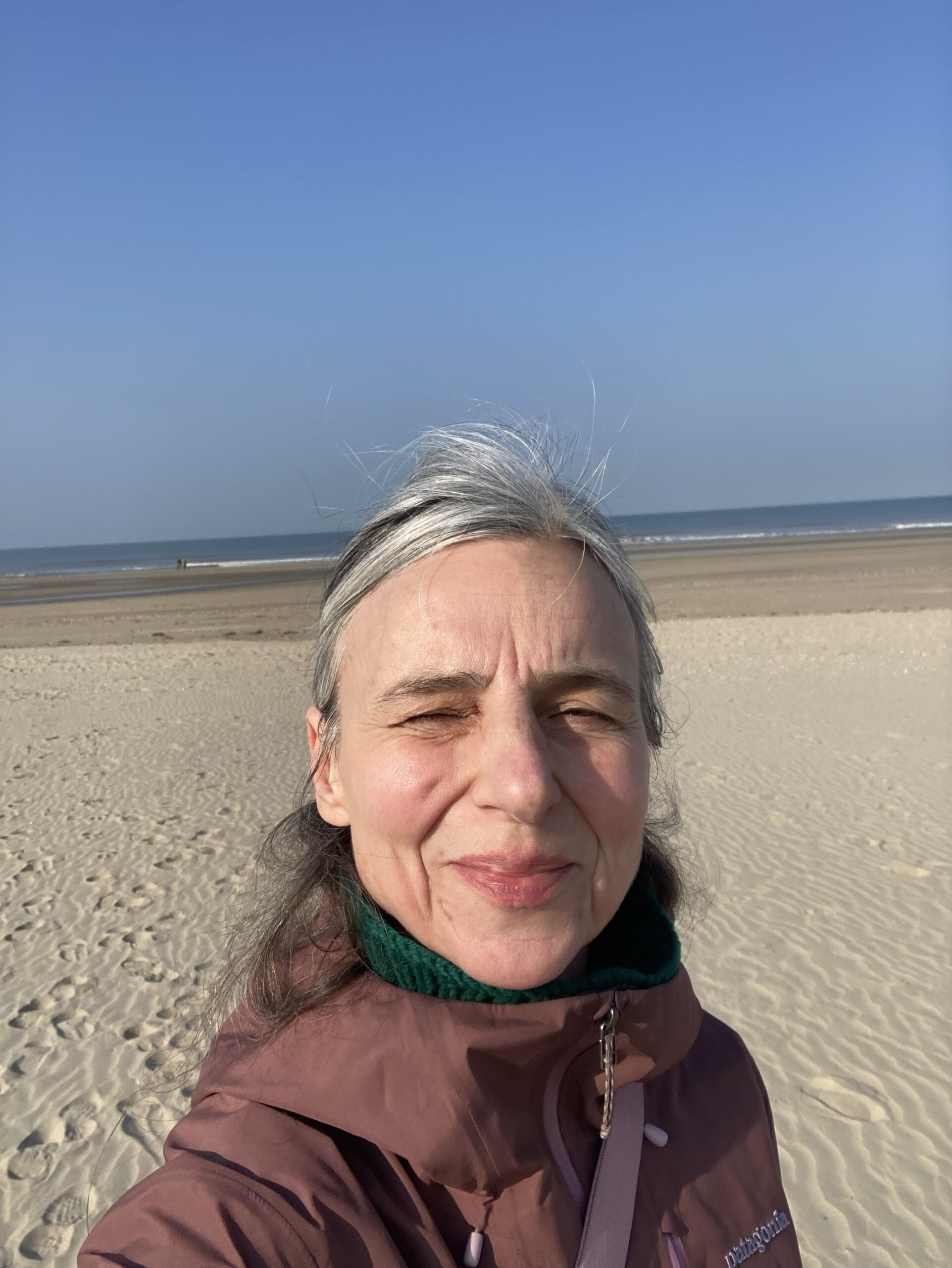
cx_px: 476
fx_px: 1172
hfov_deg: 44.2
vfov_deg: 56.8
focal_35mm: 32
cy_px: 634
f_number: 2.2
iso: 20
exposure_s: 1/1353
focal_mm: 2.87
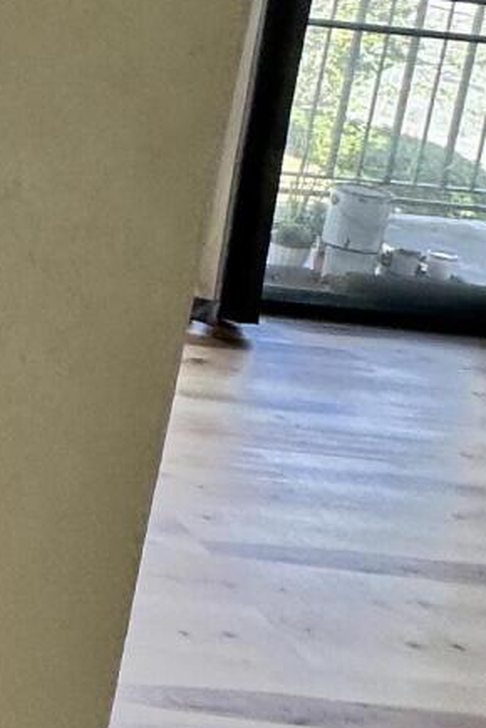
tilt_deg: -10.4
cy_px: 15
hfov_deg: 14.8
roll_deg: -4.5
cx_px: -605
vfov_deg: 28.4
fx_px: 1357
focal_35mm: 67
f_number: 2.2
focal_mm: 2.22
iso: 40
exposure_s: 1/161
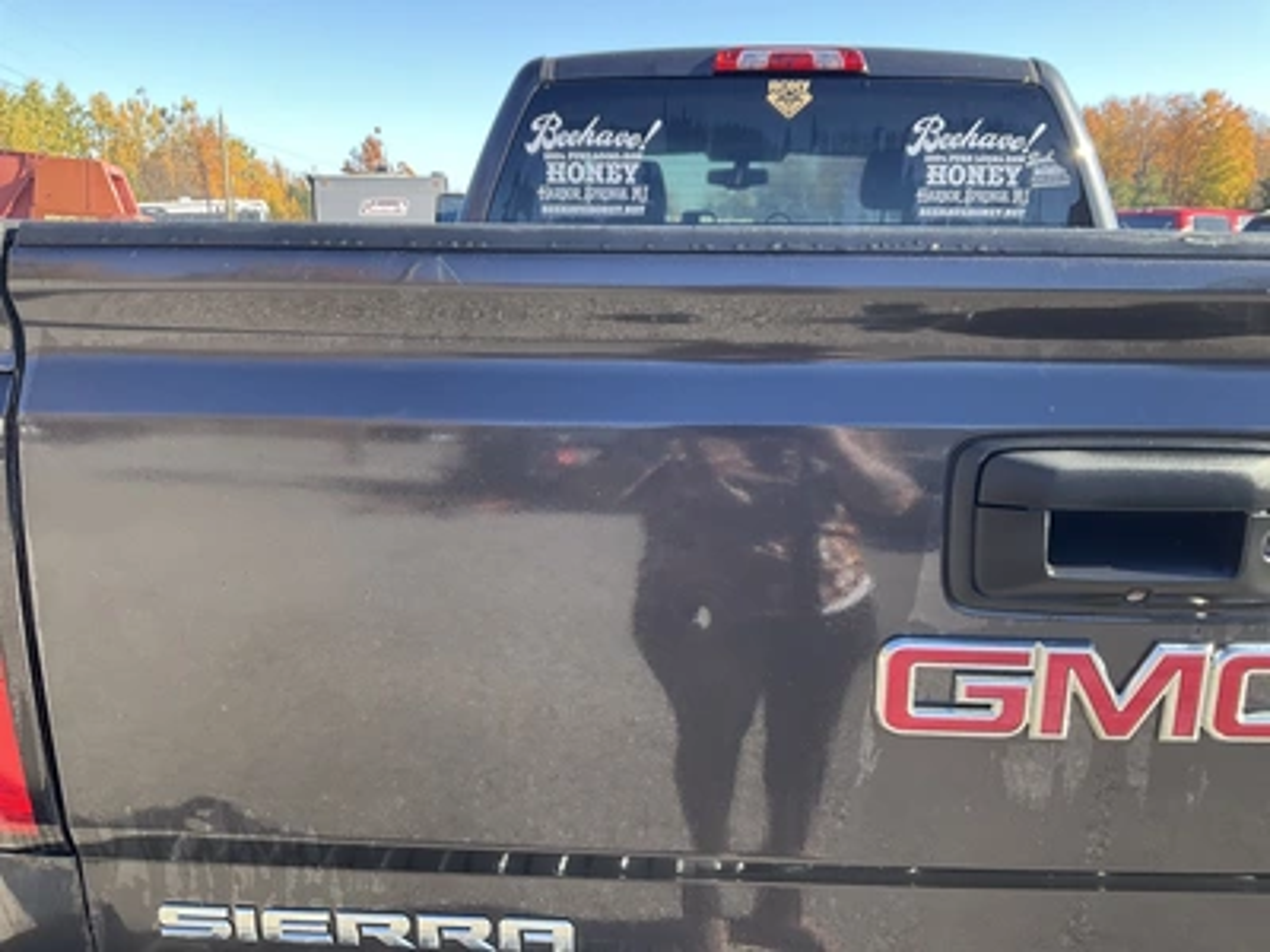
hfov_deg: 61.7
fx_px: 1064
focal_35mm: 29
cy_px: 476
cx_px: 635
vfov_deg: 48.2
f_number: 1.8
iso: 32
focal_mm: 3
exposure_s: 1/172
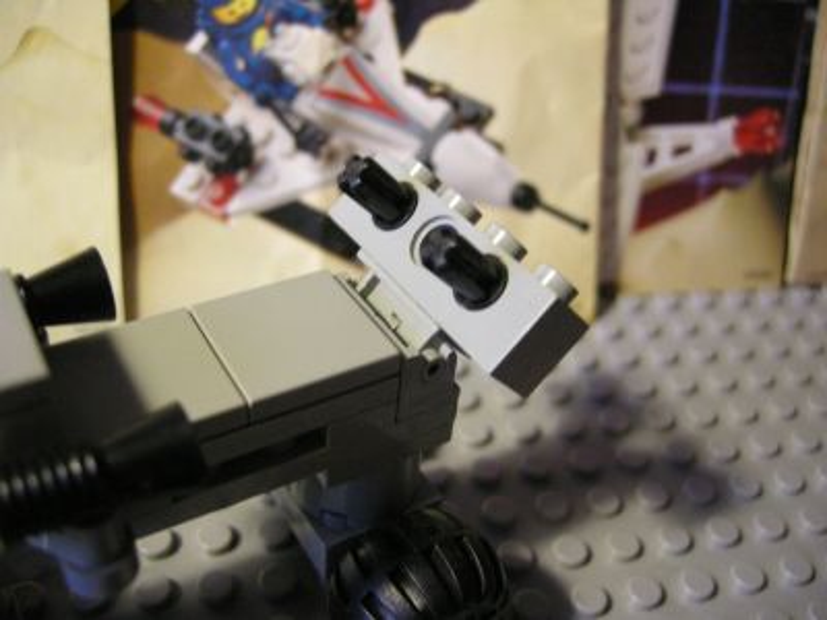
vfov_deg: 39.7
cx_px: 414
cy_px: 310
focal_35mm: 36
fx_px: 860
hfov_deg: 51.4
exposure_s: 1/20.3
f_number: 2.7
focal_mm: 7.5
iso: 400
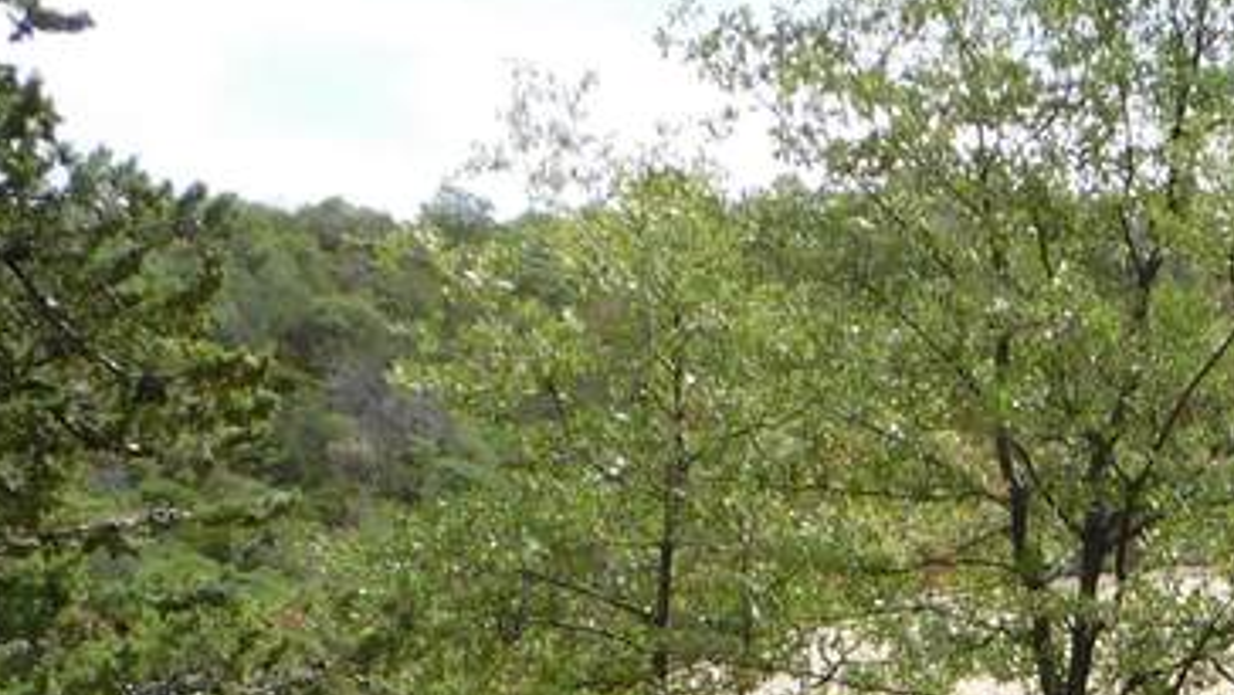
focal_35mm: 88
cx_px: 1390
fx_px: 2880
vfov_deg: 12.5
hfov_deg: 22.7
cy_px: 1278
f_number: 3
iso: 125
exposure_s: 1/1250
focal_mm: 4
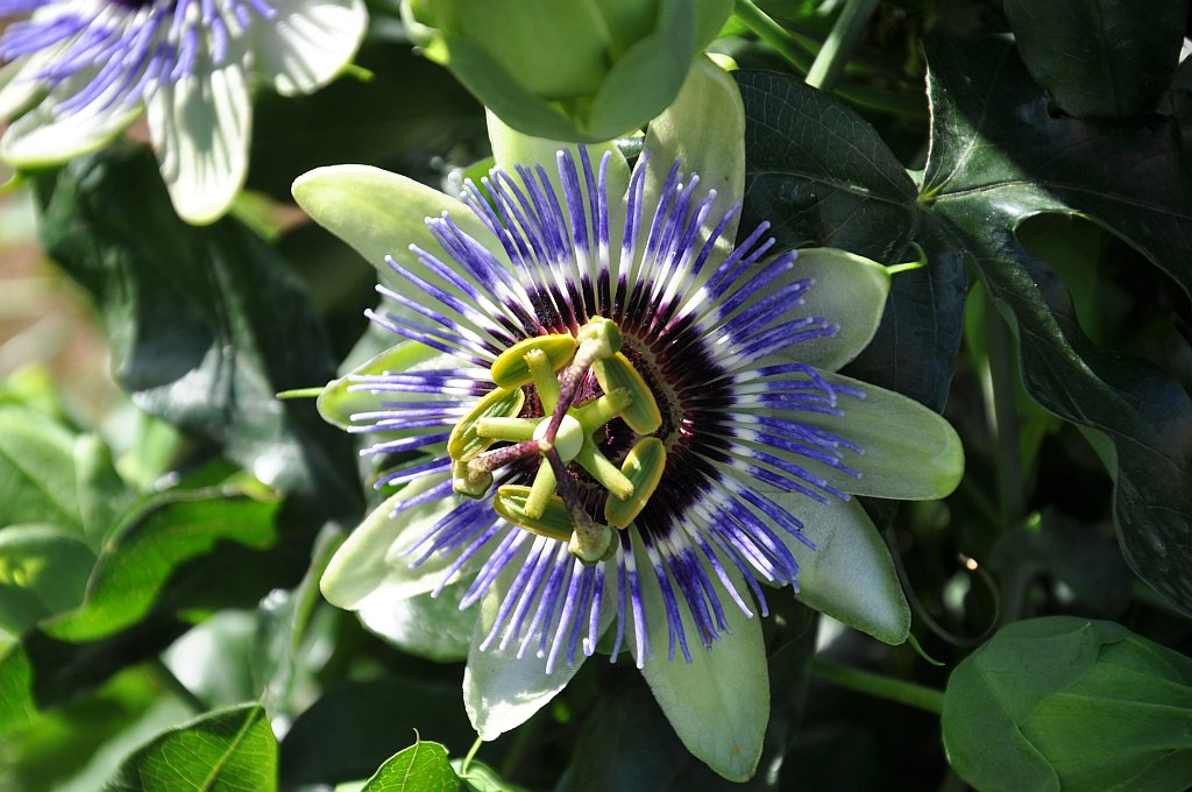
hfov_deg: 13.1
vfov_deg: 8.7
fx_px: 5208
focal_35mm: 158
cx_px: 596
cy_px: 396
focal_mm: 105
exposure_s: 1/250
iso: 200
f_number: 7.1
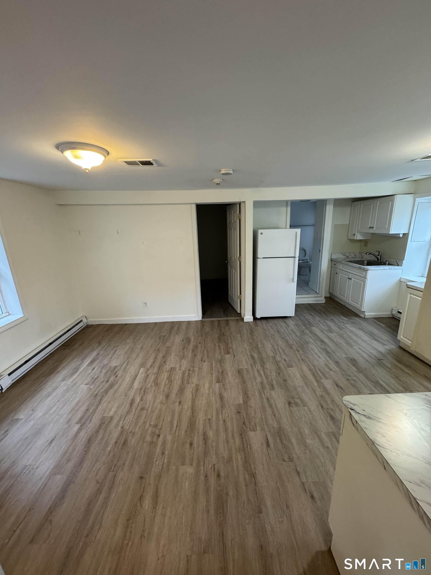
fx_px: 232
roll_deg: +2.0
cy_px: 288
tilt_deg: -14.3
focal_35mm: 14
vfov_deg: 102.1
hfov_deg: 85.7
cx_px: 216
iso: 320
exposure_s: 1/60
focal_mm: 2.22
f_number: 2.2
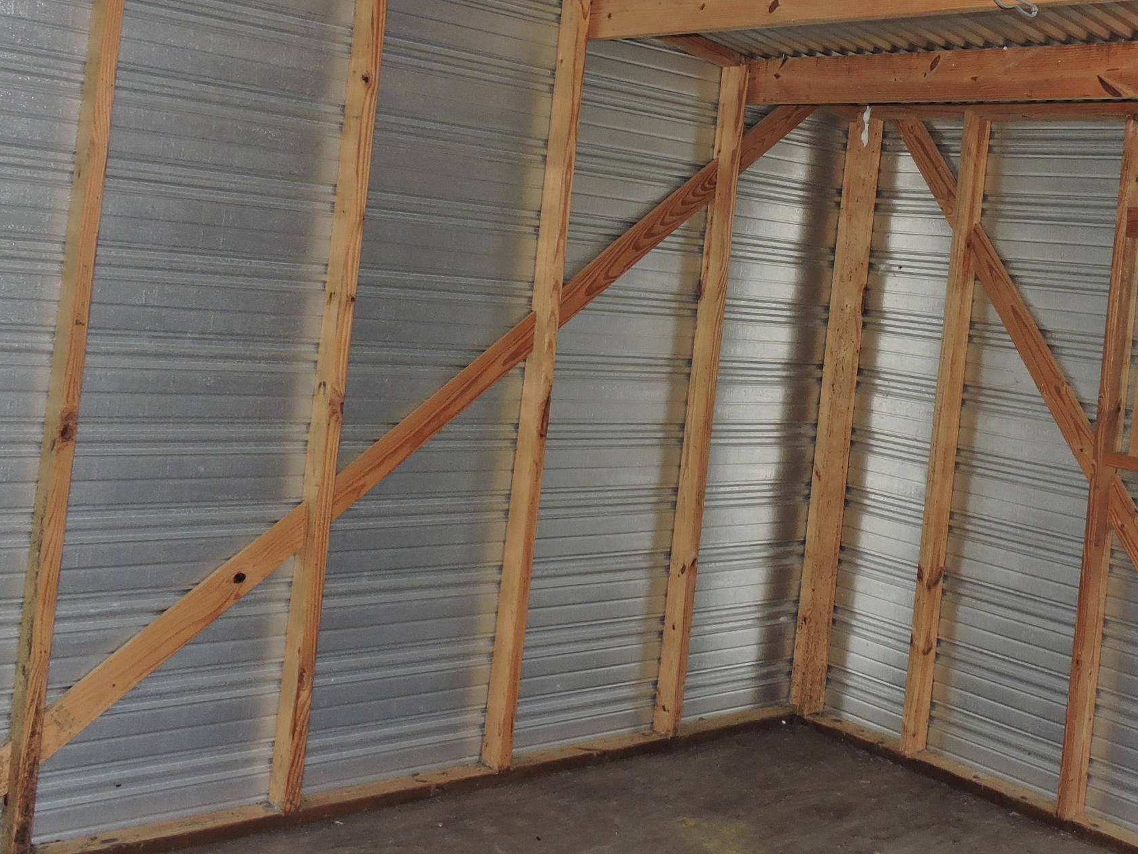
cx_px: 883
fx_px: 1414
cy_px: 257
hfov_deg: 42.2
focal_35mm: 43
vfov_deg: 33.2
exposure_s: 1/30
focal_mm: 4.3
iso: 200
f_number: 3.3
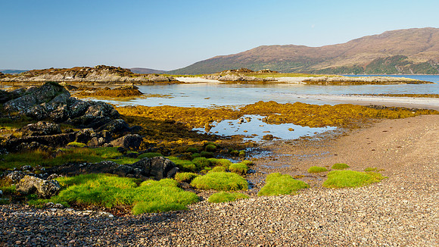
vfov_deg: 39.6
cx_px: 199
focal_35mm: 29
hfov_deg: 65.6
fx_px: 340
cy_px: 87
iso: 200
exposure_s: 1/160
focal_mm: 12
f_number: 7.1
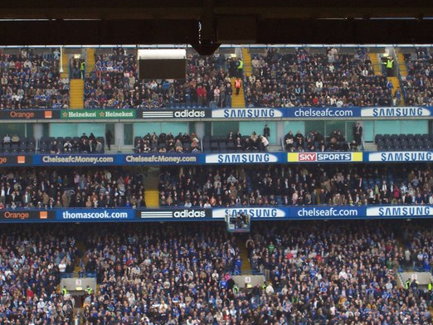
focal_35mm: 136
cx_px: 238
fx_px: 1702
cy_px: 148
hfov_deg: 14.5
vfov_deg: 10.9
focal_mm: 16.8
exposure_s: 1/90
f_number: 4.8
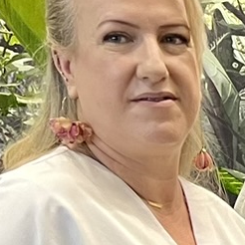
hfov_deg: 7.9
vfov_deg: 8.6
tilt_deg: -11.0
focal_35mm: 191
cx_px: 730
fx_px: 1529
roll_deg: +1.0
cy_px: 517
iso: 125
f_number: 1.6
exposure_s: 1/50
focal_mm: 5.1
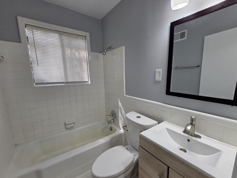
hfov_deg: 102.0
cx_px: 124
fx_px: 96
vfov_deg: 85.6
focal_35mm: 14
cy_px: 95
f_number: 2.2
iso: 100
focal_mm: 2.2
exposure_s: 1/120
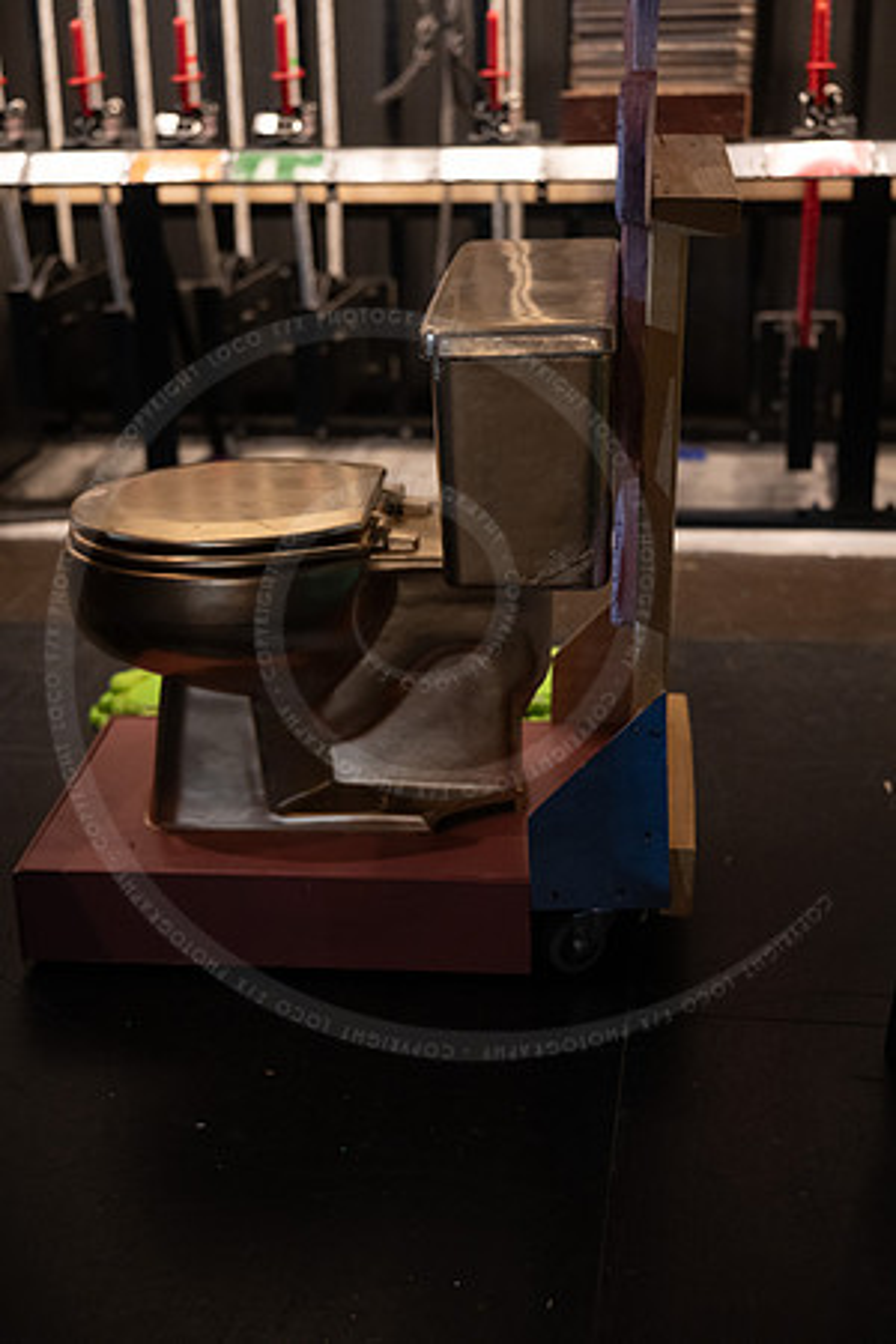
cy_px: 672
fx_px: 1829
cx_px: 448
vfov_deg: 40.3
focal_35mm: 49
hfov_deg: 27.5
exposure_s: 1/50
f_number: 2.2
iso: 2500
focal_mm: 49
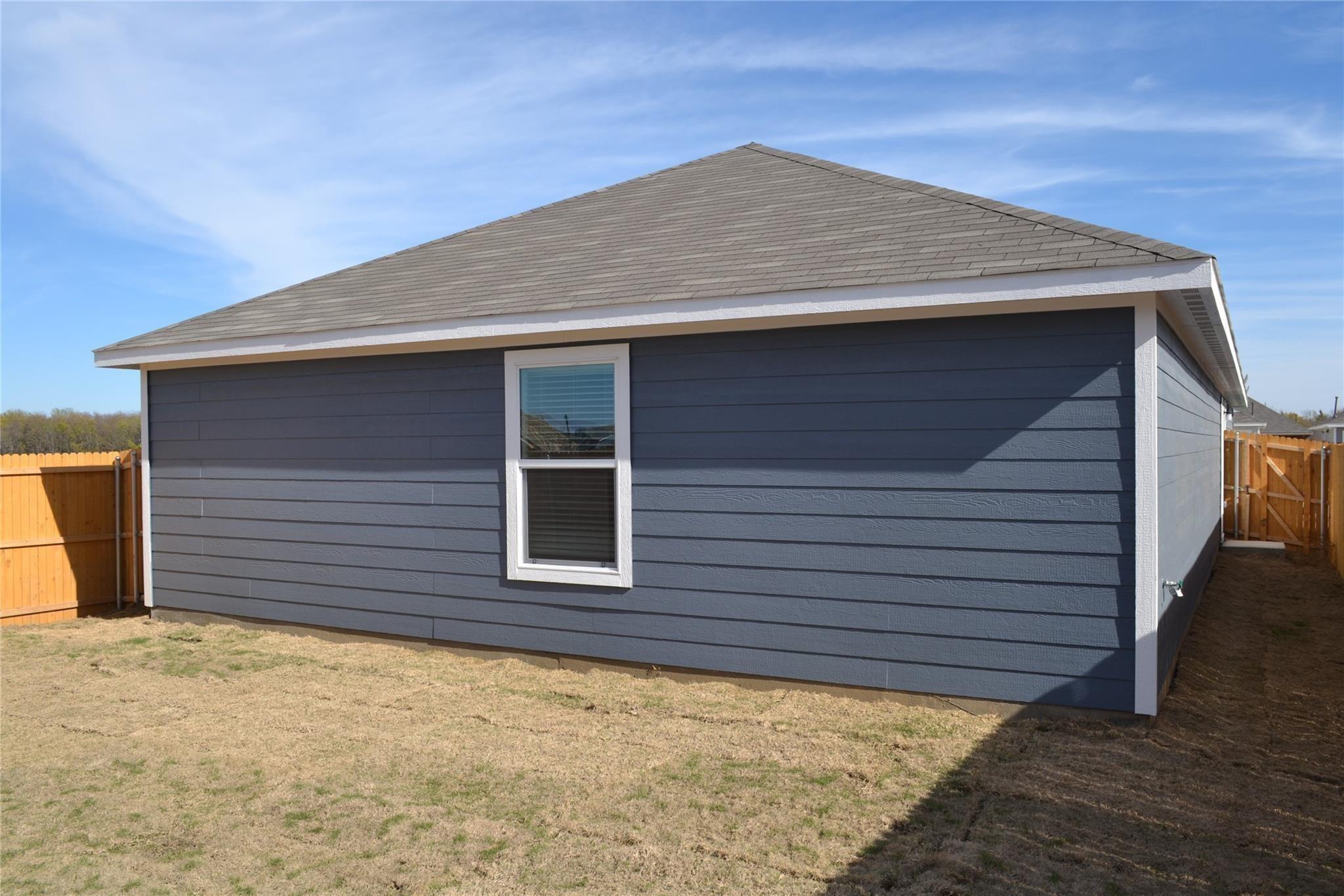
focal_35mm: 27
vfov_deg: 47.9
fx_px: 1008
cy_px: 448
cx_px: 672
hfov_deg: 67.4
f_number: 8
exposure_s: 1/200
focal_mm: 18
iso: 100
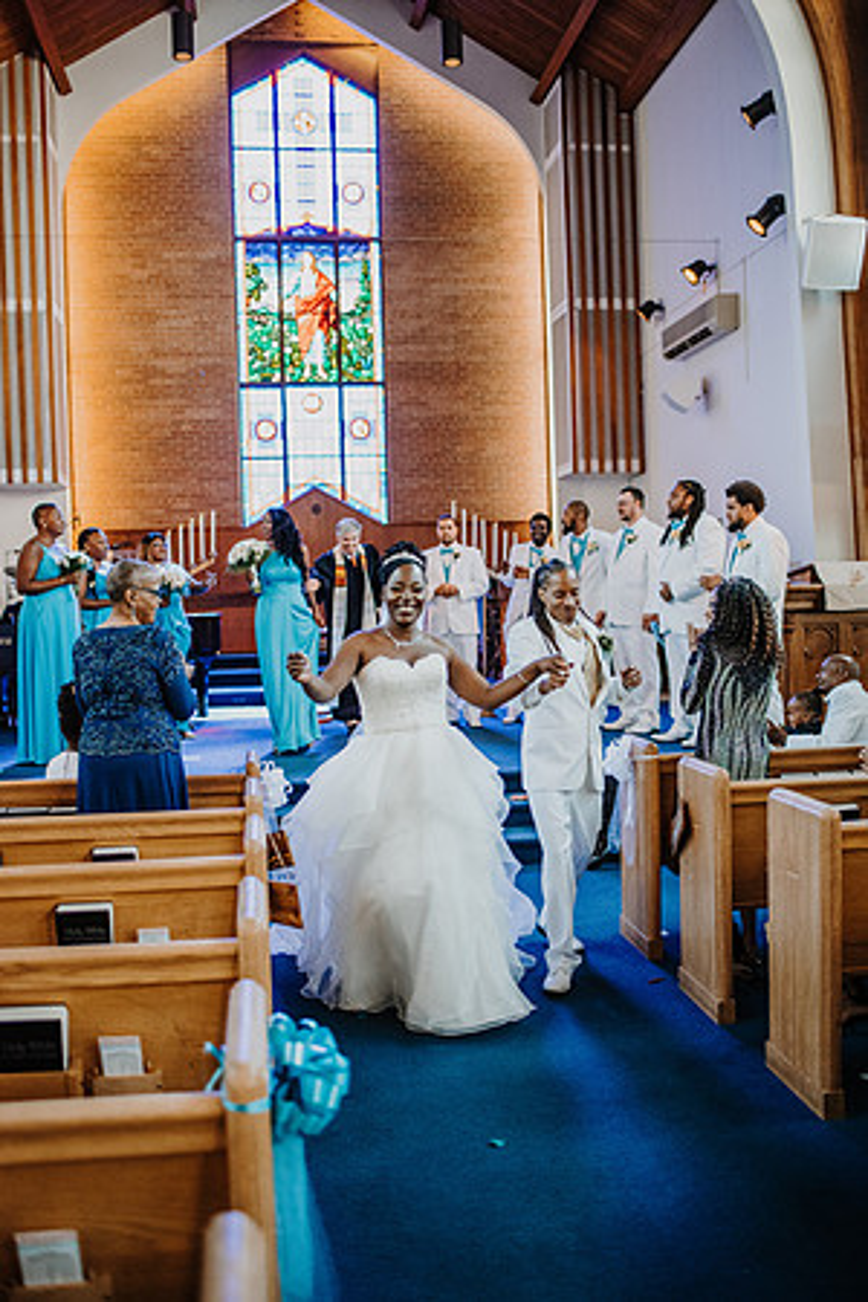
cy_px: 651
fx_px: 1266
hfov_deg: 37.9
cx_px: 434
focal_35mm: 35
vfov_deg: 54.4
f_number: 1.8
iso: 2800
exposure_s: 1/1250
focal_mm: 35
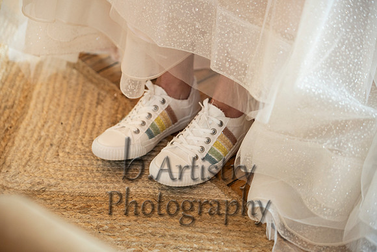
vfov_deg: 11.8
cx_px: 188
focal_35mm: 116
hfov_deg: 17.6
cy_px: 126
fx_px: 1215
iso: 640
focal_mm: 116
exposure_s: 1/200
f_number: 2.8
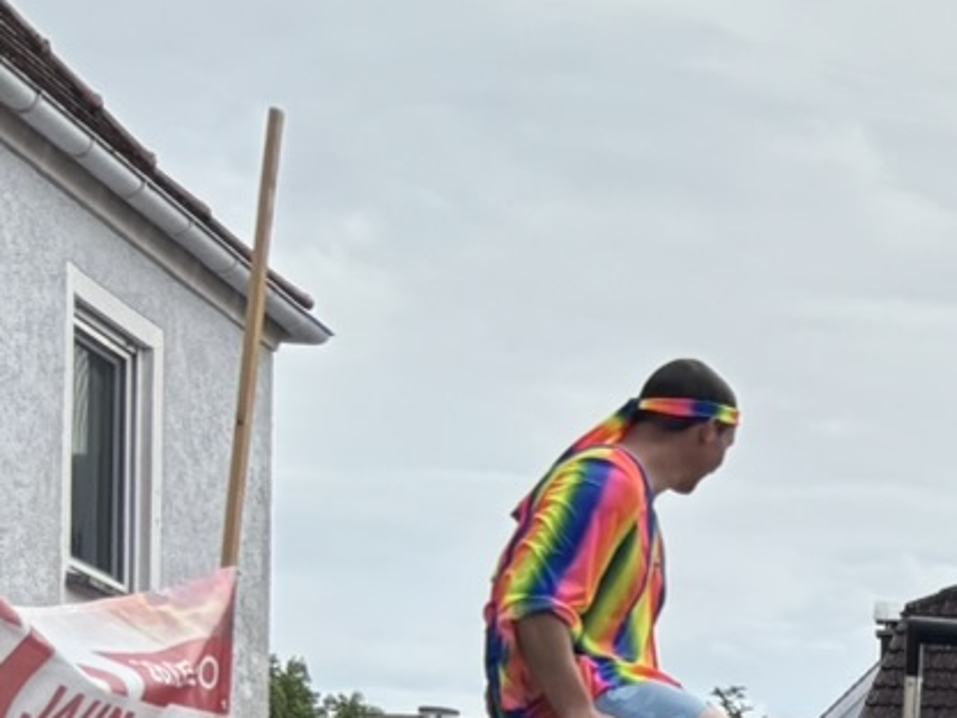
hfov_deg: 12.4
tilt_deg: -0.4
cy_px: 1220
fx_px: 3539
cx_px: 2245
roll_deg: -1.5
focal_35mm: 128
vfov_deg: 10.9
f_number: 1.6
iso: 50
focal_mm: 5.96
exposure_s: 1/3650
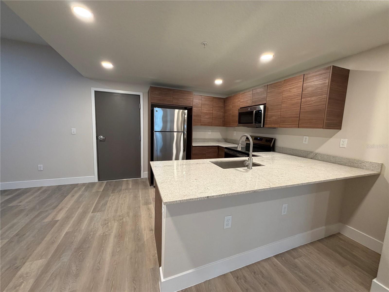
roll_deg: -1.6
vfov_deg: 85.7
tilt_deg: -6.4
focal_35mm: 14
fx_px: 157
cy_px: 146
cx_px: 194
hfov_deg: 102.1
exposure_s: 1/60
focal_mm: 2.22
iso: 200
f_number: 2.2
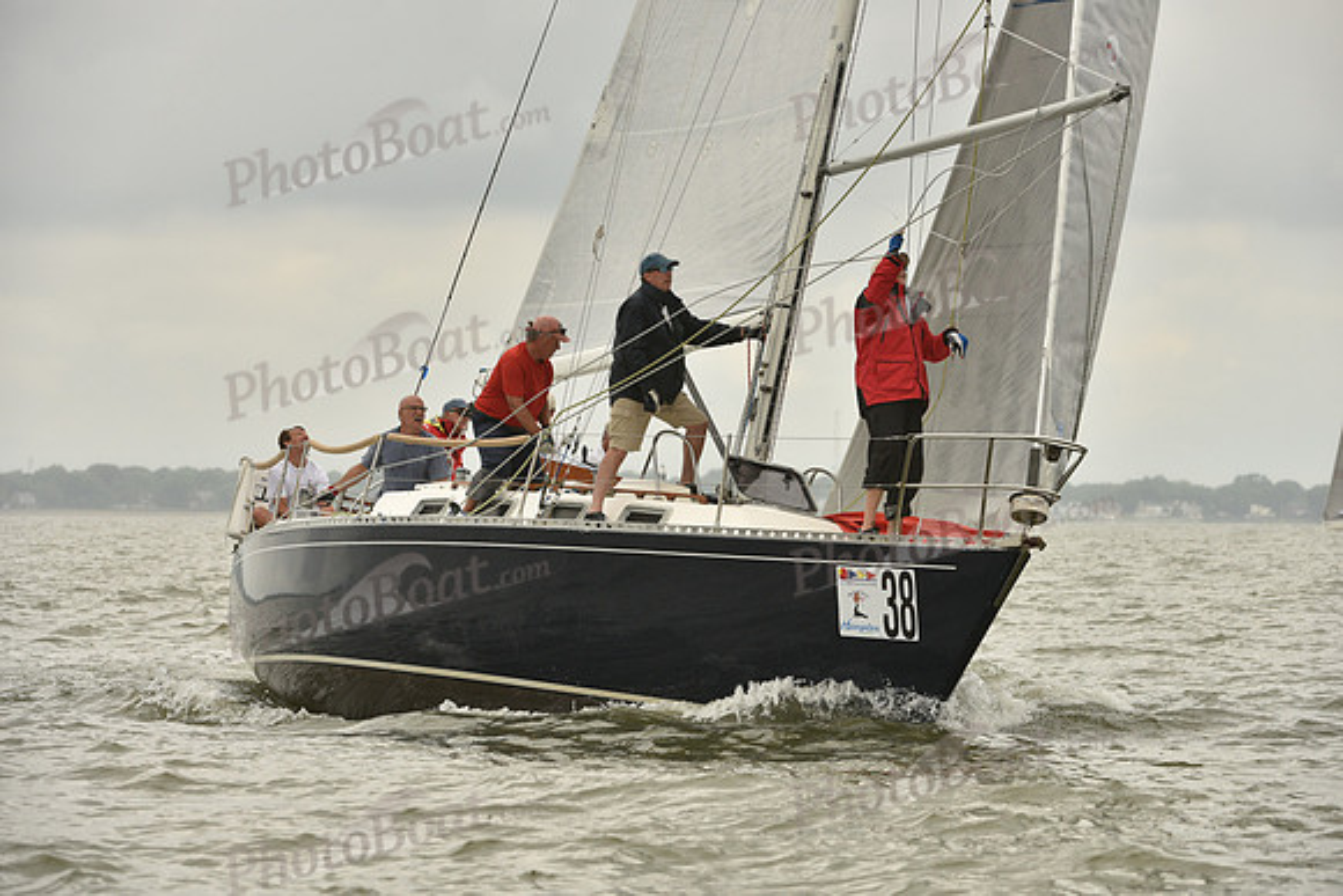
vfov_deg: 6.5
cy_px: 448
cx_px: 672
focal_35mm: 210
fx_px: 7836
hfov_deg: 9.8
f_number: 8
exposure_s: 1/800
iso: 400
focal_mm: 210
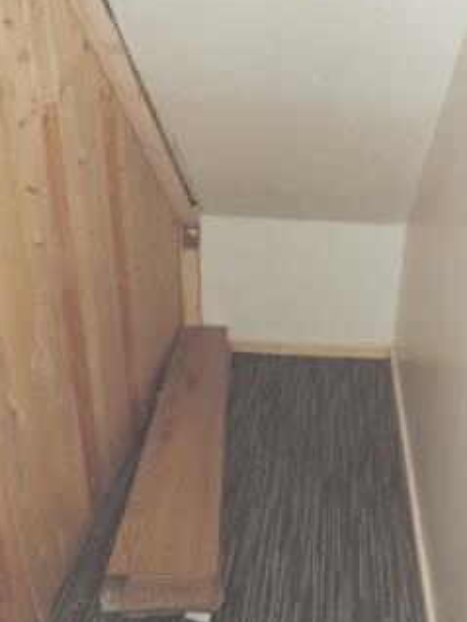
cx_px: 305
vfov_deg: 55.2
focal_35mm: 33
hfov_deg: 42.5
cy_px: 279
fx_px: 593
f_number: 3
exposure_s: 1/30
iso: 200
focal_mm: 4.3
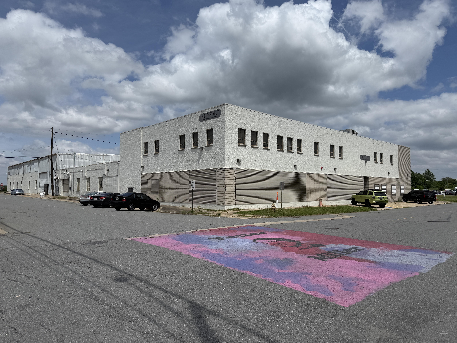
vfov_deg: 56.8
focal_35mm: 24
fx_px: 317
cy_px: 172
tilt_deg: +2.1
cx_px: 228
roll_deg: +0.1
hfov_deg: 71.6
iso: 80
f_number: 1.78
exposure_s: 1/14286
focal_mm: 6.76
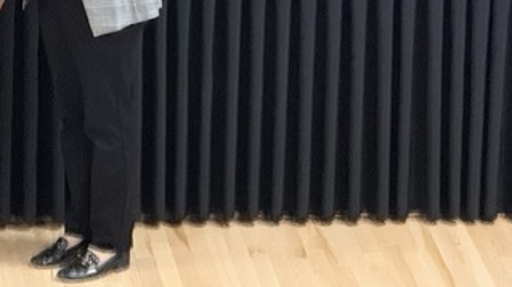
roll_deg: -0.9
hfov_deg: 6.6
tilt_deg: -14.0
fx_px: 4450
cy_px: -138
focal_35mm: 328
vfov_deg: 3.7
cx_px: 5
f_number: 2.8
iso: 1250
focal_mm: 15.66
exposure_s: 1/40
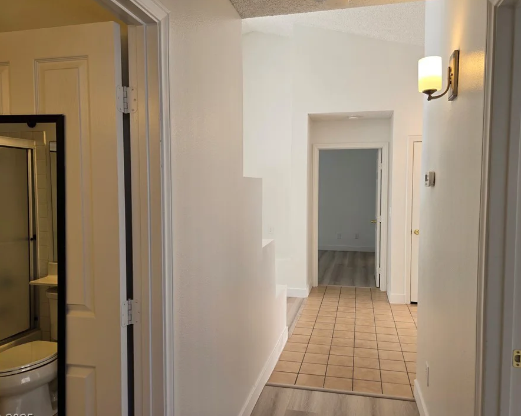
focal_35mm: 26
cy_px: 206
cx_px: 276
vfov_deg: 54.9
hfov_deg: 66.0
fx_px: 401
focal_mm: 5.4
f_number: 1.8
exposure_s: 1/120
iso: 25
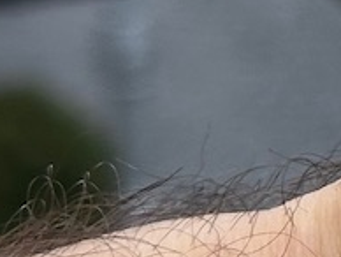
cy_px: -162
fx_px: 3117
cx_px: 1044
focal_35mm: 316
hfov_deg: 5.8
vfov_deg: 4.7
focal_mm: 6.86
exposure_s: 1/100
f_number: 1.78
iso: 50
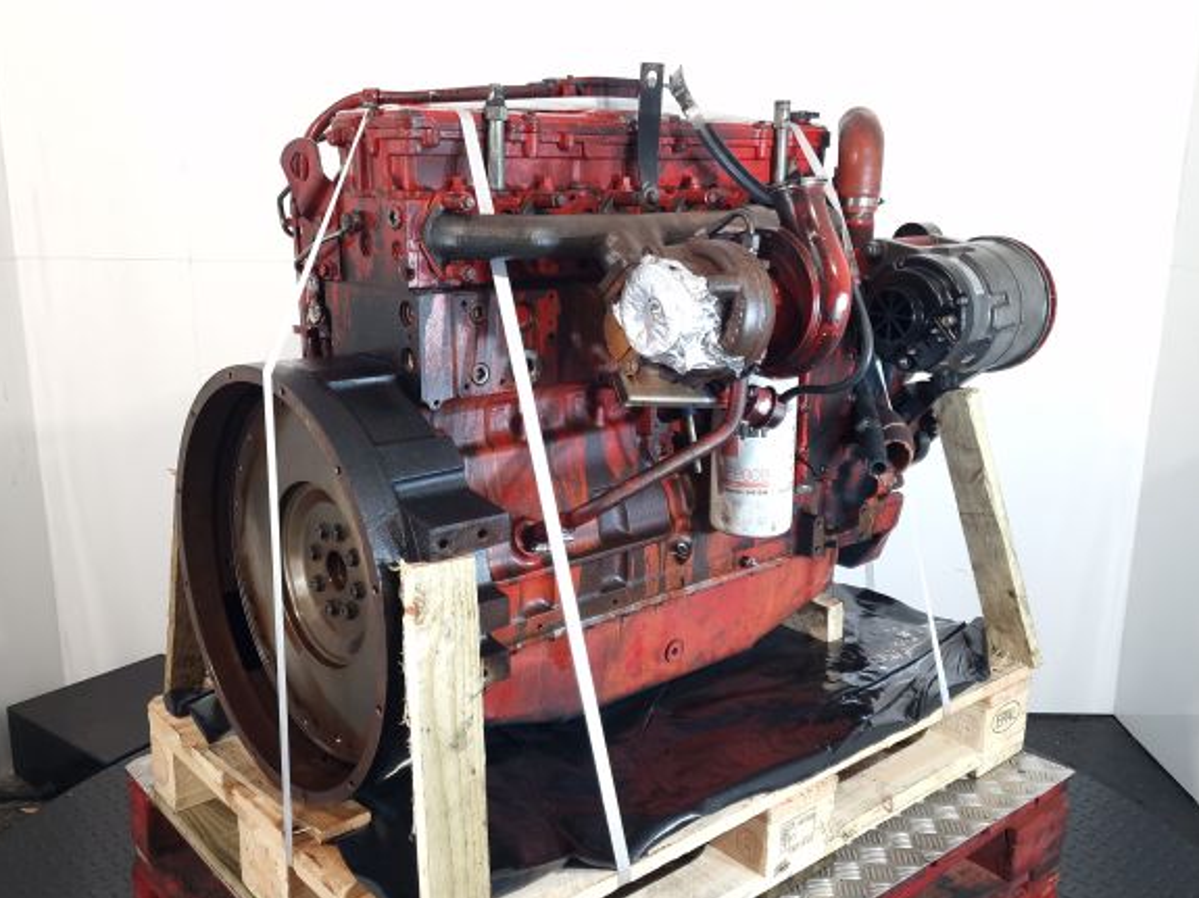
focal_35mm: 24
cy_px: 450
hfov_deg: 71.6
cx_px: 584
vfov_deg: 56.8
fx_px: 831
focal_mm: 6.4
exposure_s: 1/50
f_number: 1.8
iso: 100
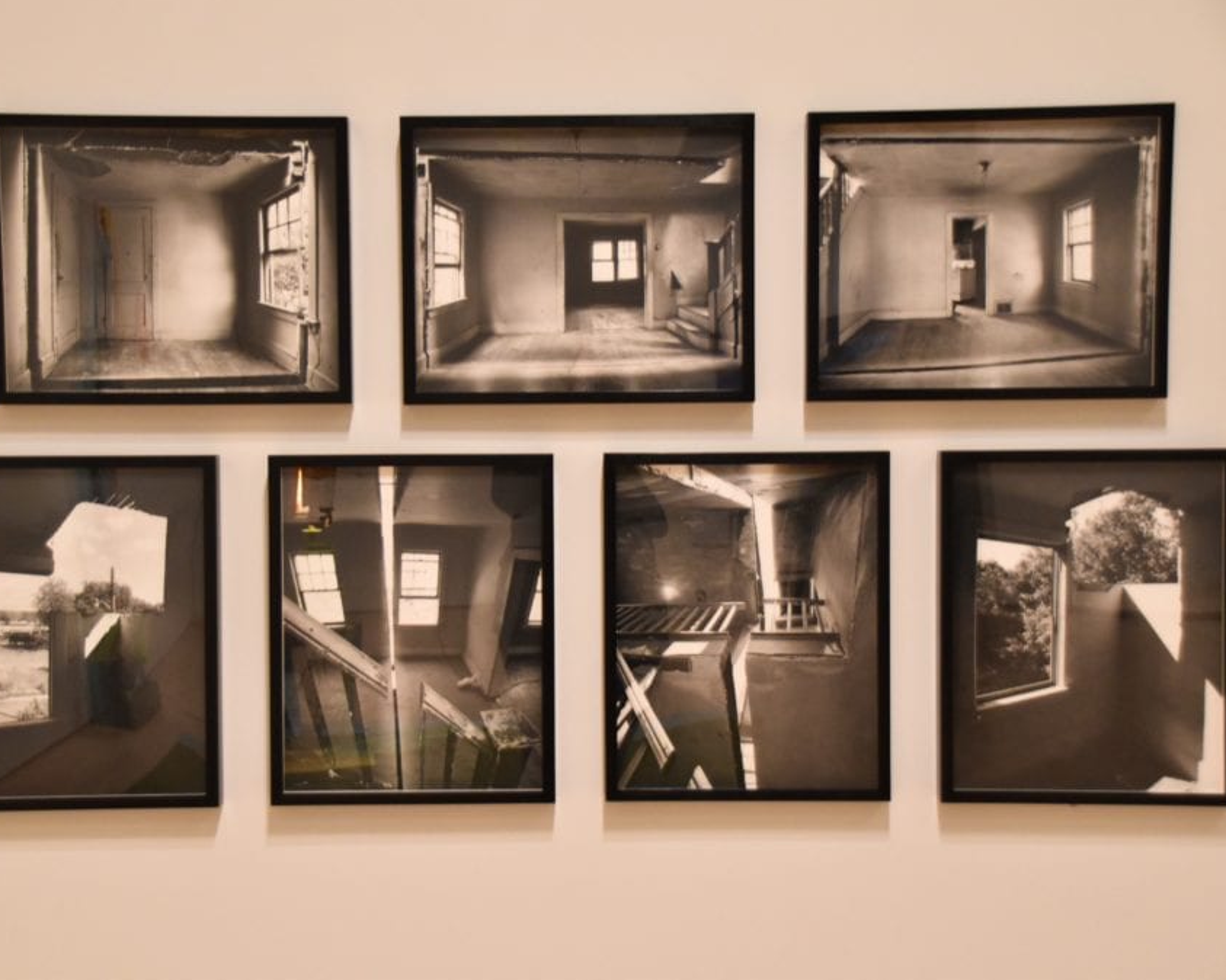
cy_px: 486
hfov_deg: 29.1
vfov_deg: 23.5
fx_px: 2358
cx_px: 564
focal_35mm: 65
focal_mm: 38
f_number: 4.2
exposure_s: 1/60
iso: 2800
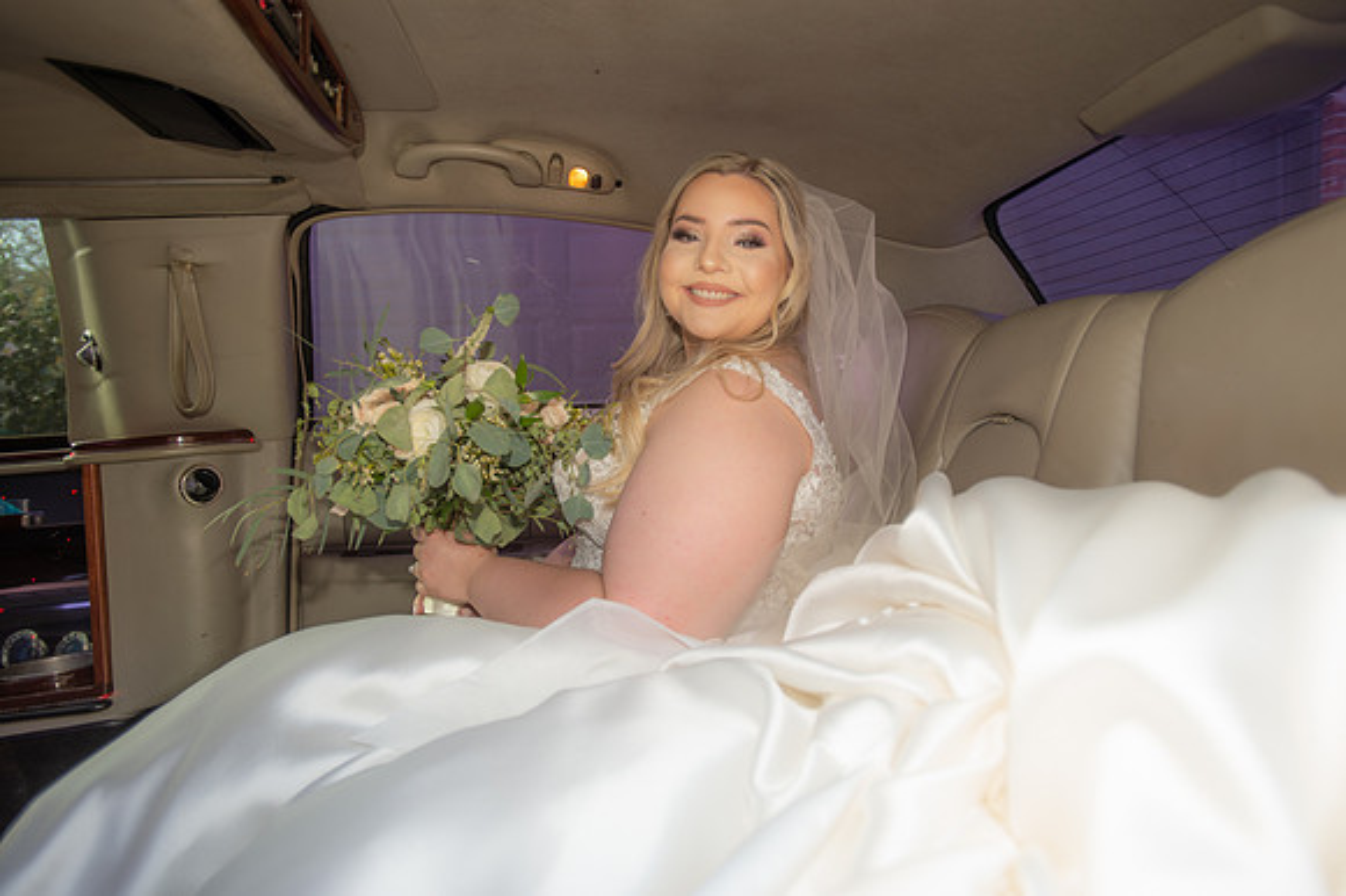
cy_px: 448
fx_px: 934
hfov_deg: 71.5
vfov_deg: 51.2
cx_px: 673
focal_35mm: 25
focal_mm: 25
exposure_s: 1/60
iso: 64
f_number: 2.8
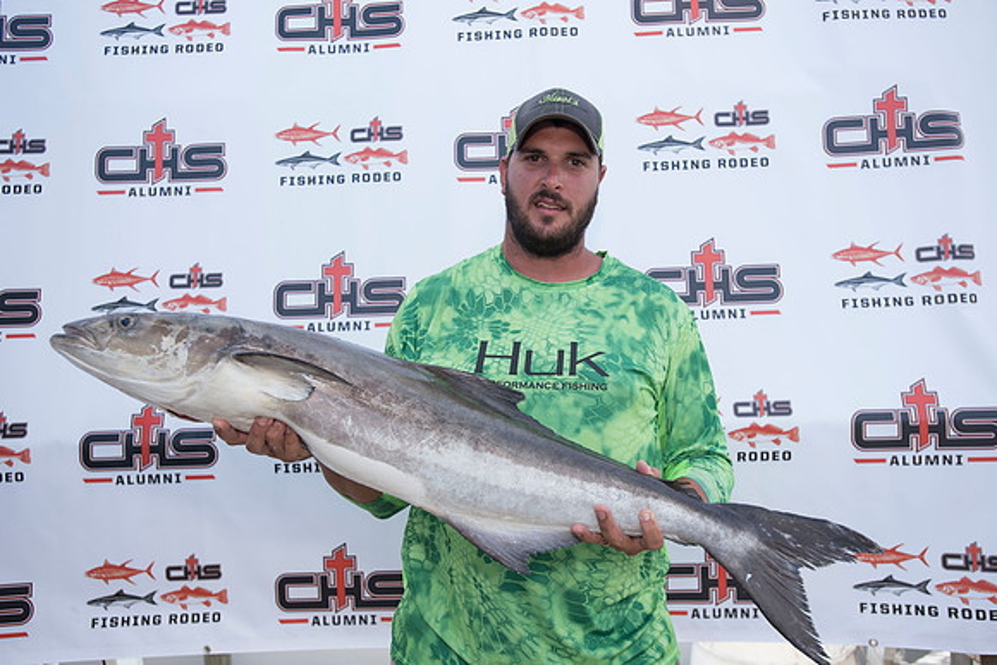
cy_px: 332
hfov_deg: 61.9
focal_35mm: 30
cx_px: 498
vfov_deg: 43.6
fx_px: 831
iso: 250
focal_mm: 30
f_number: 4.5
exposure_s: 1/400
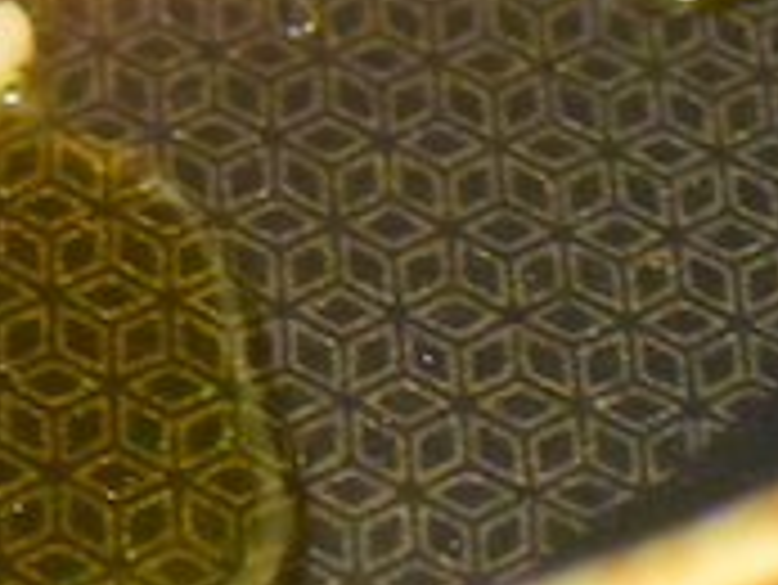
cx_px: -612
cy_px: -565
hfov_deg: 8.7
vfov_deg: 6.6
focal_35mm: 218
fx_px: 4903
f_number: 1.8
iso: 1600
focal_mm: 18.5
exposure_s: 1/60
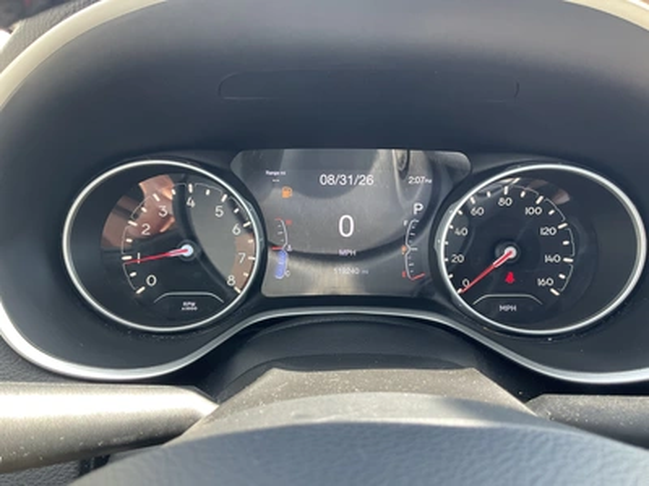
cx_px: 324
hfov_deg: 61.7
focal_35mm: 29
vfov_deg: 48.2
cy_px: 243
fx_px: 544
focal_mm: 3
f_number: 1.8
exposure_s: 1/122
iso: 64
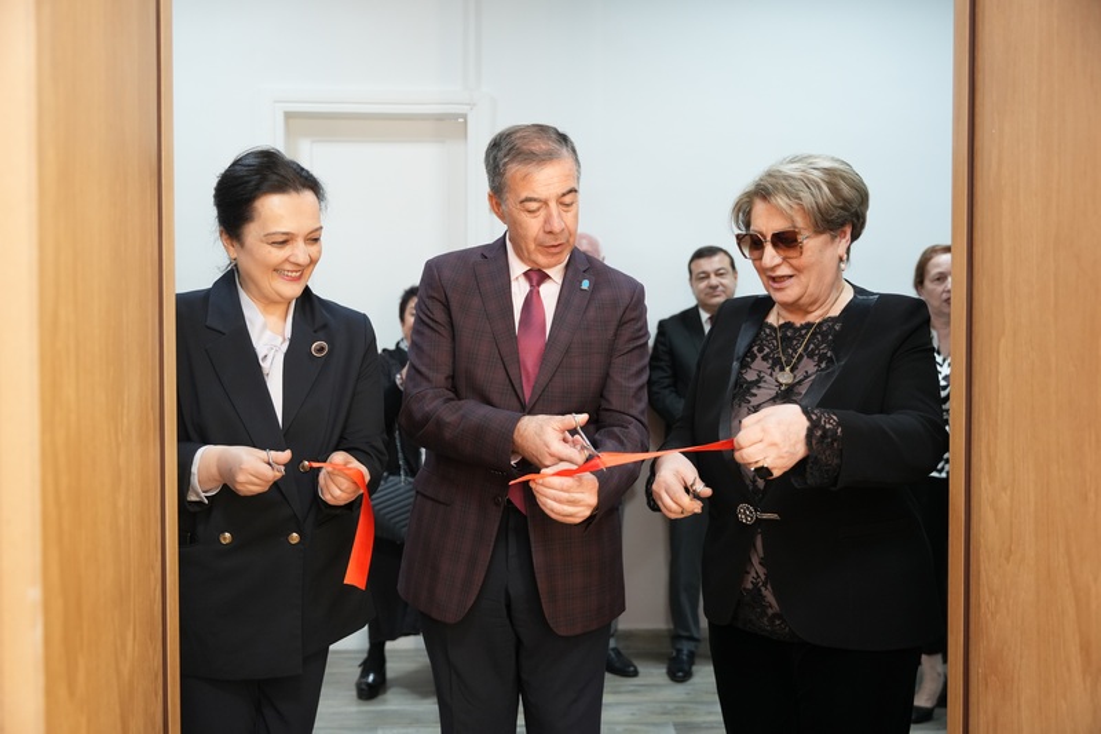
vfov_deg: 40.2
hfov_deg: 57.5
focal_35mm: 33
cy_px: 367
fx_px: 1003
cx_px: 550
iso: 1600
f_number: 2.8
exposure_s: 1/100
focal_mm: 32.8
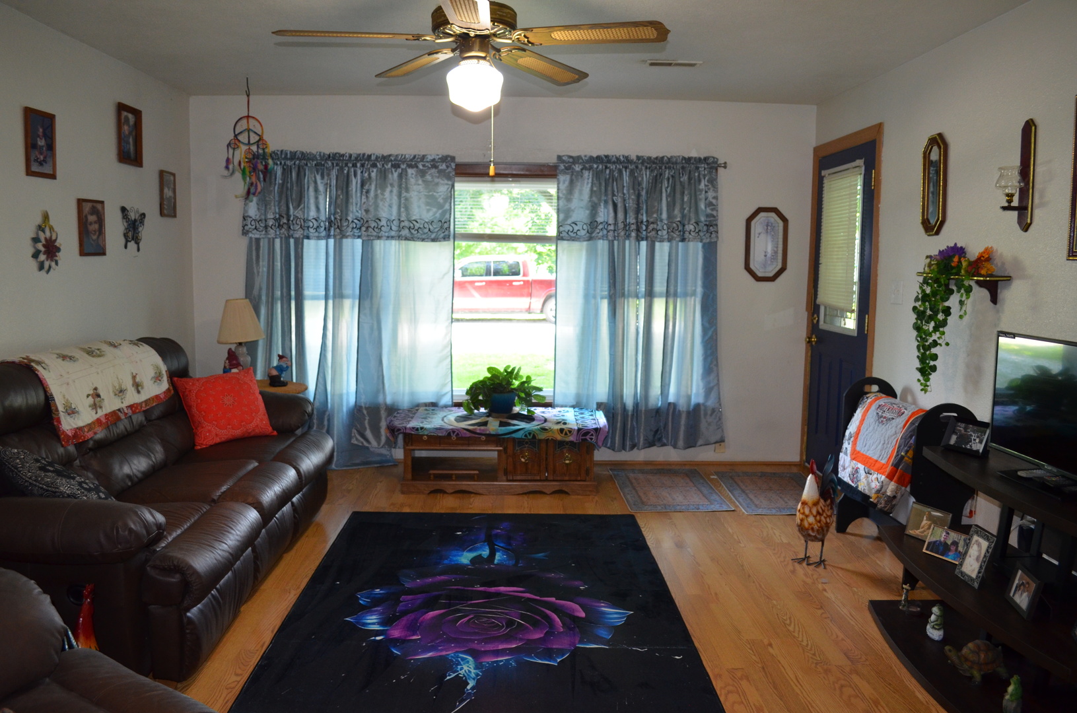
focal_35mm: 27
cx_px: 538
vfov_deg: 47.7
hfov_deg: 67.5
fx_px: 806
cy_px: 356
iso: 720
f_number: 3.5
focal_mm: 18
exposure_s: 1/60
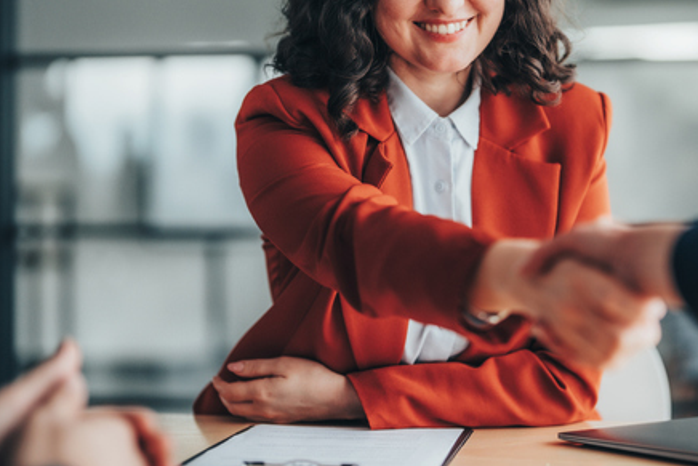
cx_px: 443
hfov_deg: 24.4
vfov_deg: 16.5
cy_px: 182
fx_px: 1610
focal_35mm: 83
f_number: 1.2
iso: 200
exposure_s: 1/400
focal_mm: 50
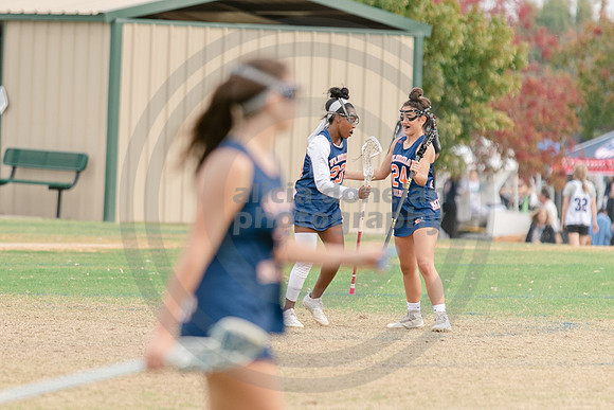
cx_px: 76
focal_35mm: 554
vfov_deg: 2.5
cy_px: 205
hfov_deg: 3.7
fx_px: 9449
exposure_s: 1/1250
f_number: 2.8
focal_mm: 200
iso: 250
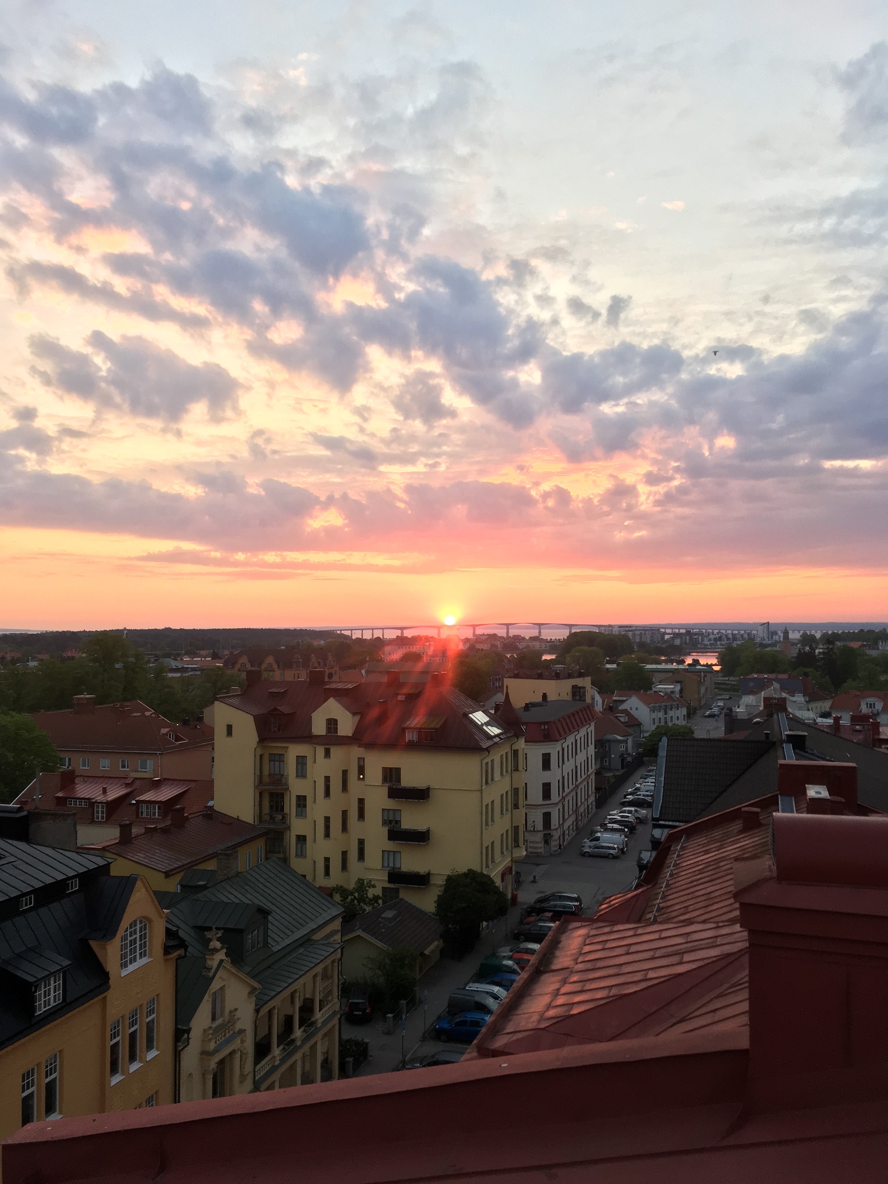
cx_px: 444
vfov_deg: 61.7
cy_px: 592
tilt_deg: +0.3
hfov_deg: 48.2
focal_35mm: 29
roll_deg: -0.1
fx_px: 992
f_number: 2.2
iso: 40
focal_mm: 4.15
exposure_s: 1/100
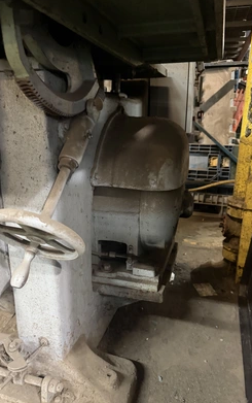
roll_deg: -0.7
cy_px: 205
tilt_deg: -16.3
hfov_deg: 47.7
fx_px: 285
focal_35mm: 26
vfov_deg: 70.4
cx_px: 130
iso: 800
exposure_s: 1/30
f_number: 1.78
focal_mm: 6.76
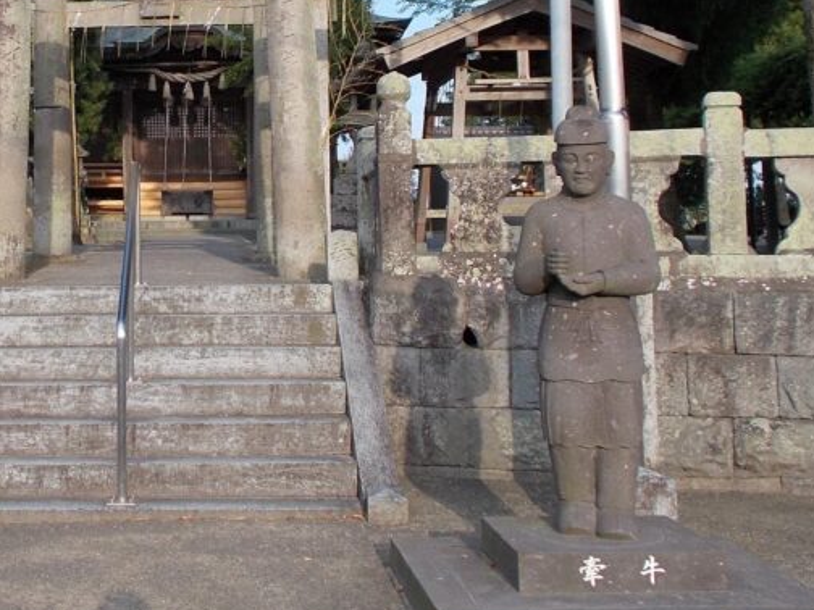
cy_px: 140
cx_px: 178
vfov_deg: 23.7
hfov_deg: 31.0
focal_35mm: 61
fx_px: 1434
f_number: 3.4
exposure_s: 1/400
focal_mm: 5.3
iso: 80
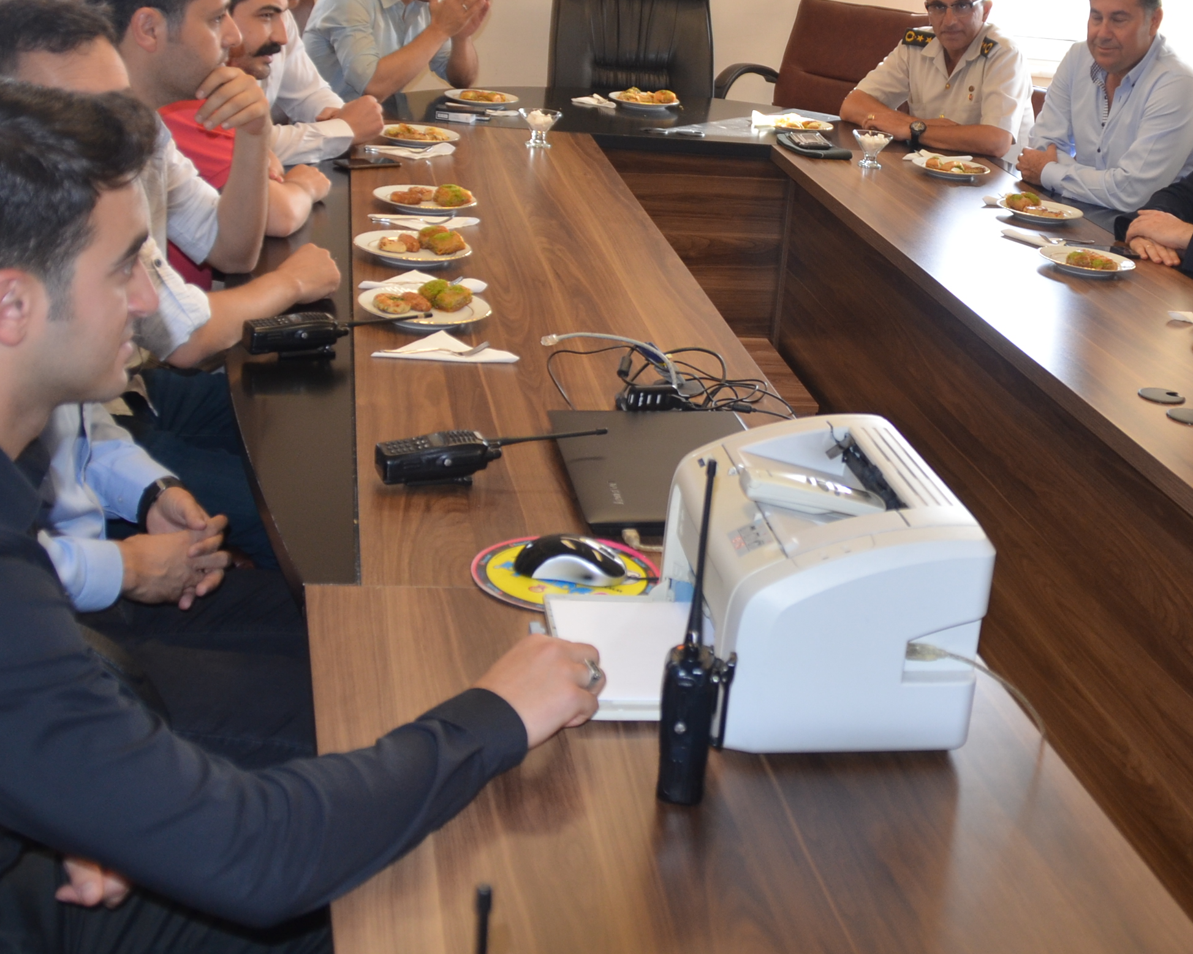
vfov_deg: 31.0
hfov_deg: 37.9
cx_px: 884
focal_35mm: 48
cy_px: 252
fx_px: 1695
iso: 360
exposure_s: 1/125
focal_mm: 18
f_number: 3.5
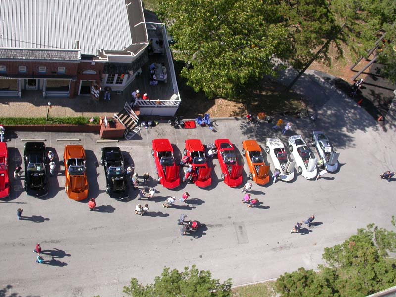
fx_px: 435
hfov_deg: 49.0
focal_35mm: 38
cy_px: 148
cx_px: 198
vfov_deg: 37.7
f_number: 6.7
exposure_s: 1/264
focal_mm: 7.85
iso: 100
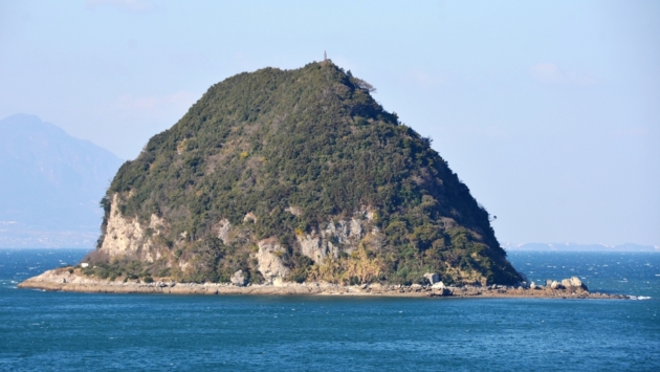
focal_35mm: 174
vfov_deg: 7.0
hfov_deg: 12.4
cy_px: 185
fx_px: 3046
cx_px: 330
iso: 100
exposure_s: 1/250
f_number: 8
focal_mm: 110
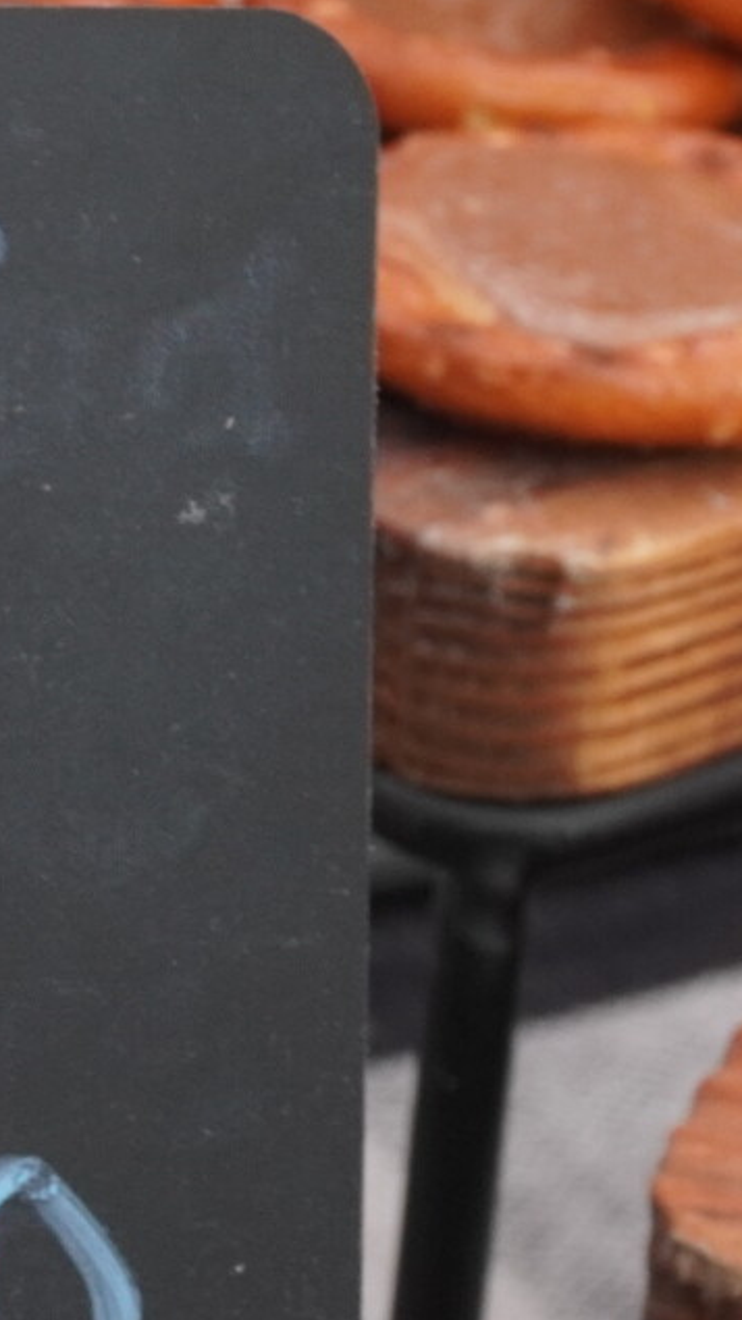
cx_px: -750
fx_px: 6928
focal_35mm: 198
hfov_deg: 6.0
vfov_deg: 10.9
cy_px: 645
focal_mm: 32
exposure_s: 1/60
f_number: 11
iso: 640
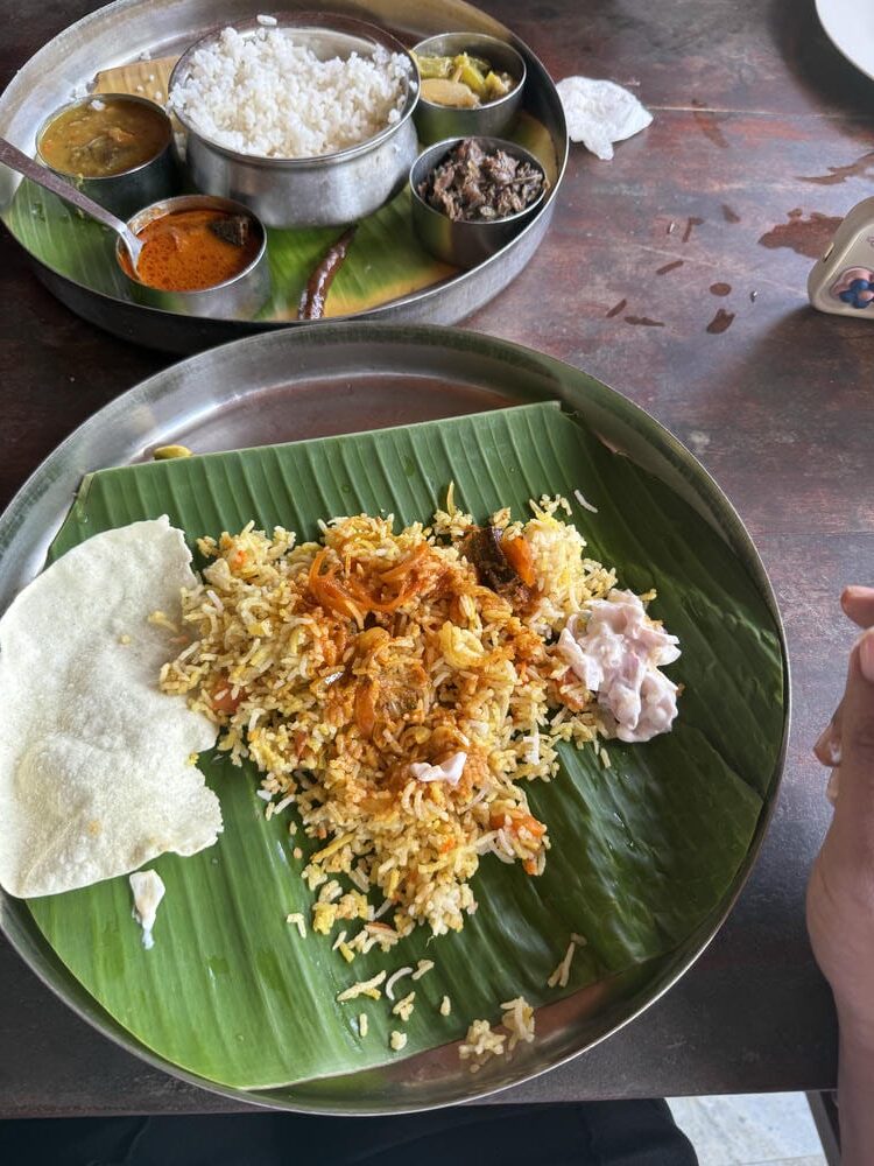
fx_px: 808
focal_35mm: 24
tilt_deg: -61.9
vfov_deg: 71.6
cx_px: 437
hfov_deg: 56.8
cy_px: 583
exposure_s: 1/121
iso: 100
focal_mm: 6.76
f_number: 1.78
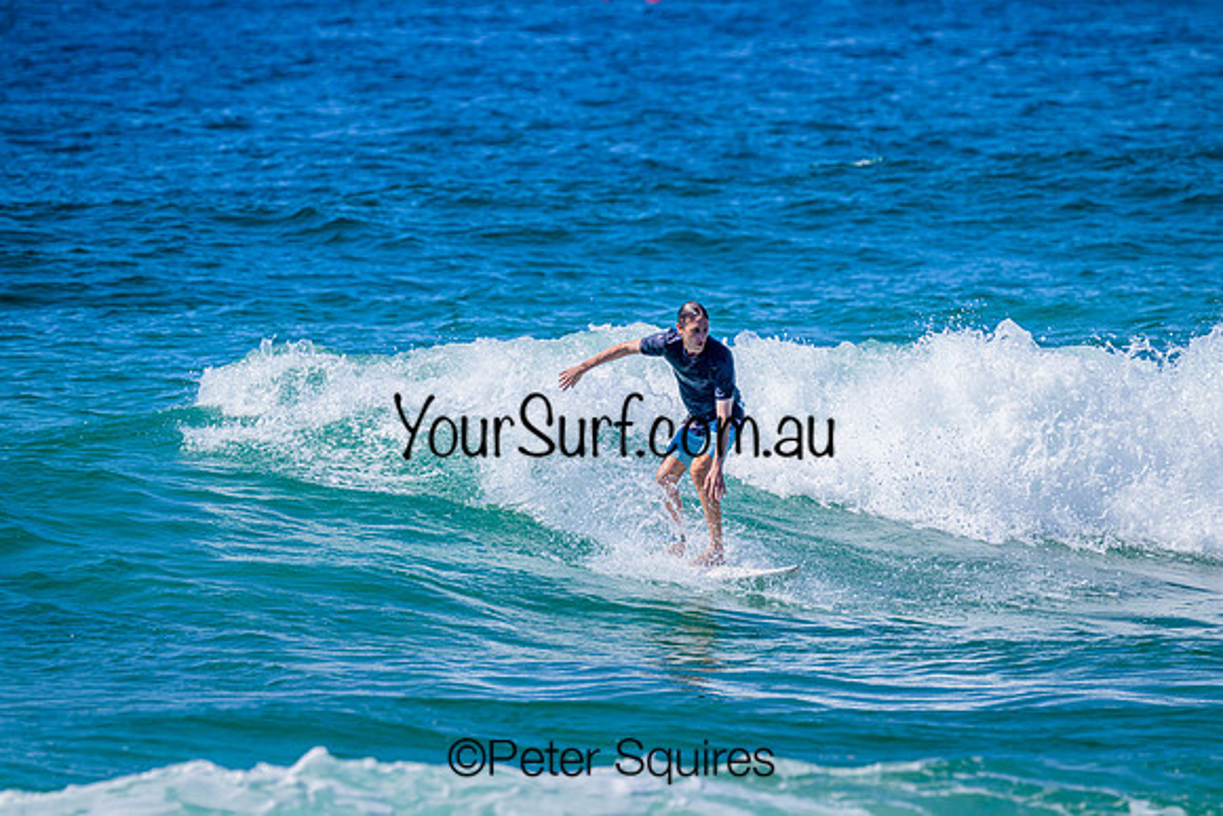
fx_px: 21067
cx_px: 612
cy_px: 408
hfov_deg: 3.3
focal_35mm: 620
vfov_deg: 2.2
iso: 720
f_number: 11
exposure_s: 1/2000
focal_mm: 620
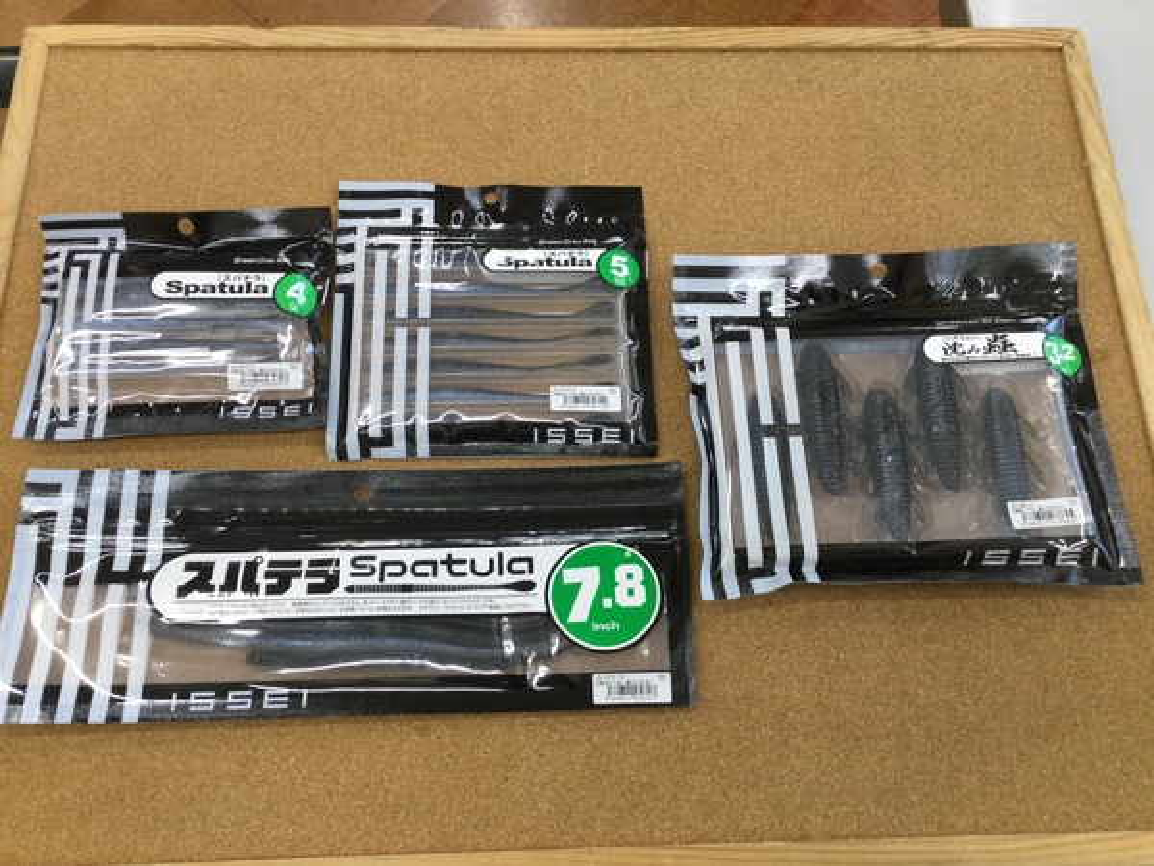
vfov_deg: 45.4
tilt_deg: -69.6
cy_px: 433
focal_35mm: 31
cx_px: 577
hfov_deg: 58.4
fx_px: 1033
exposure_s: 1/40
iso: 32
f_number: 2.4
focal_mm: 3.3
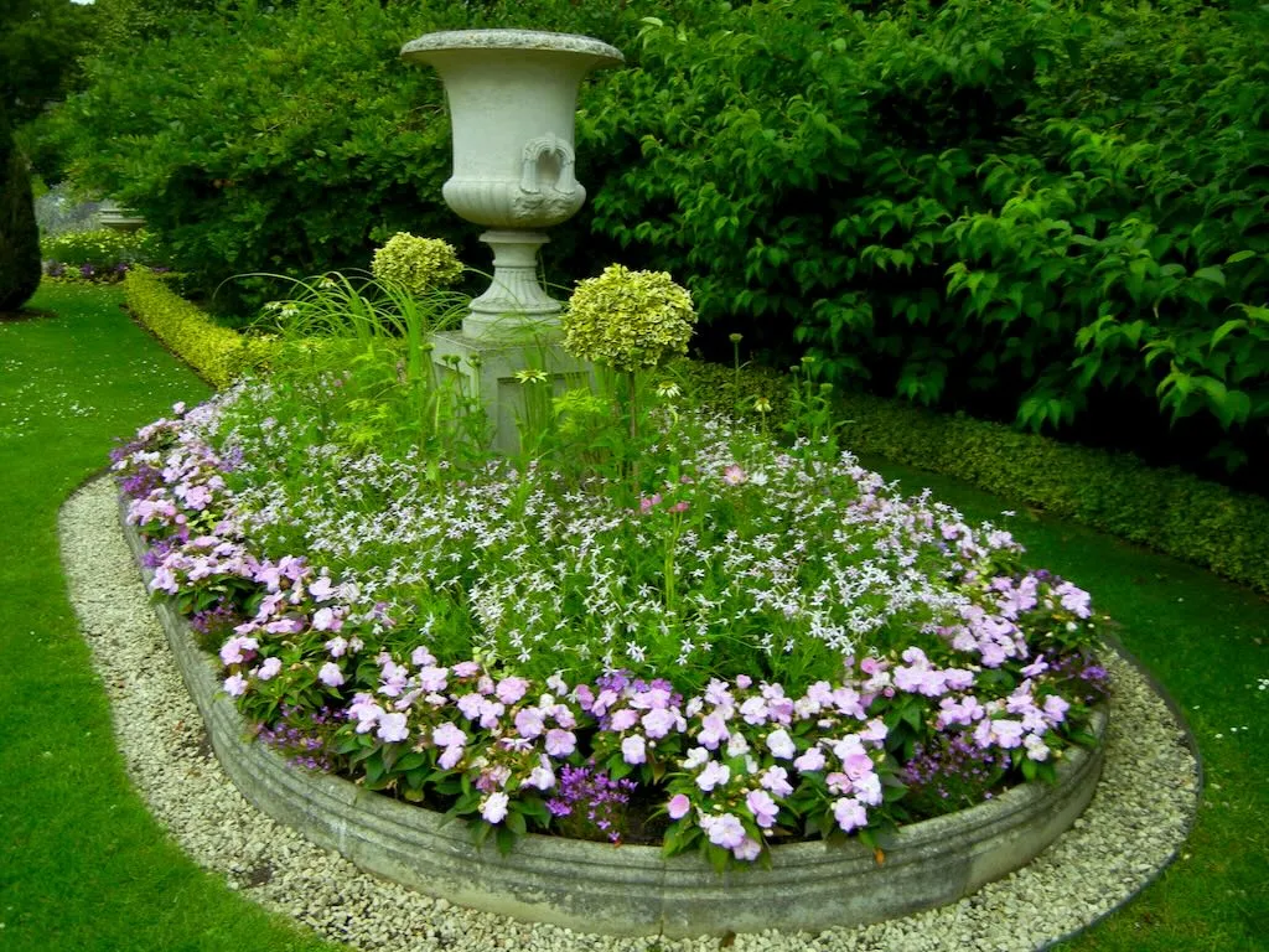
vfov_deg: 46.8
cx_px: 634
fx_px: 1100
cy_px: 476
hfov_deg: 60.0
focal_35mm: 30
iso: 160
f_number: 3.5
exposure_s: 1/838
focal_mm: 5.4
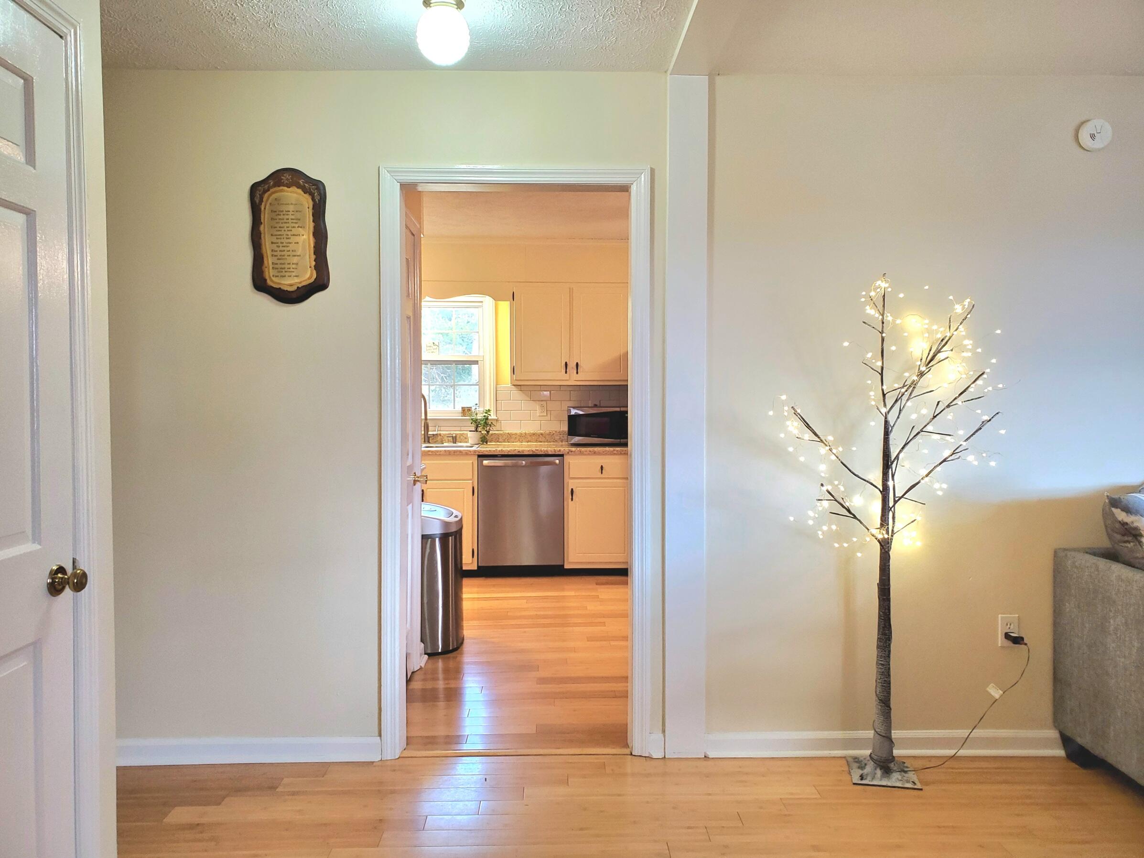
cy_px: 429
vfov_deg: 53.1
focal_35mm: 26
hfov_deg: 67.3
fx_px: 859
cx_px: 572
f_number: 2.4
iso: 200
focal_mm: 4.3
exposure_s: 1/40
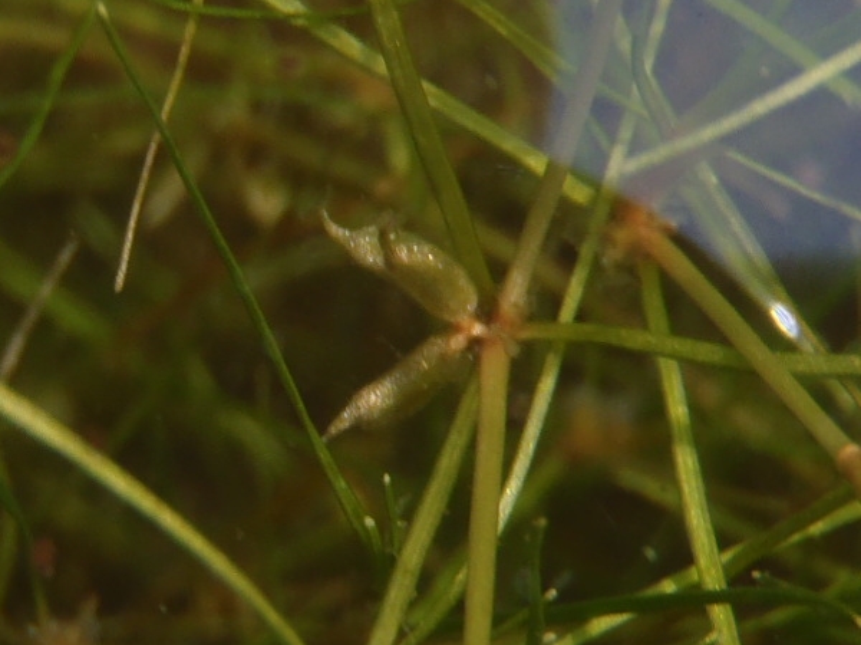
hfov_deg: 51.4
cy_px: 322
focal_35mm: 36
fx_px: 895
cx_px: 430
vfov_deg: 39.6
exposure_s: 1/80
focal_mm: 6.53
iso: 64
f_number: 5
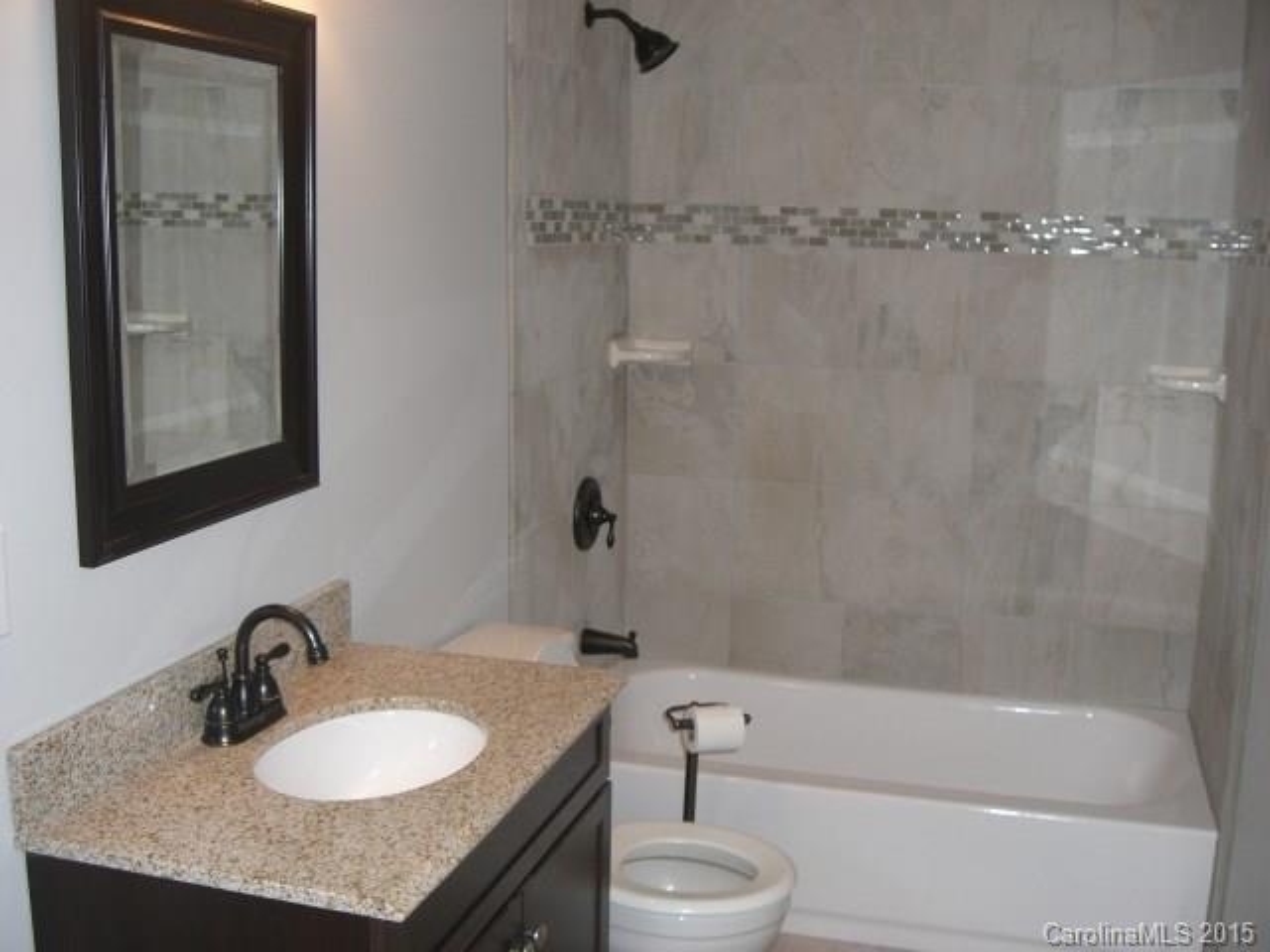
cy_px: 476
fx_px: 1394
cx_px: 635
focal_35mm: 38
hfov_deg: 49.0
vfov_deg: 37.7
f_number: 2.7
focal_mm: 6.2
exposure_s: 1/60
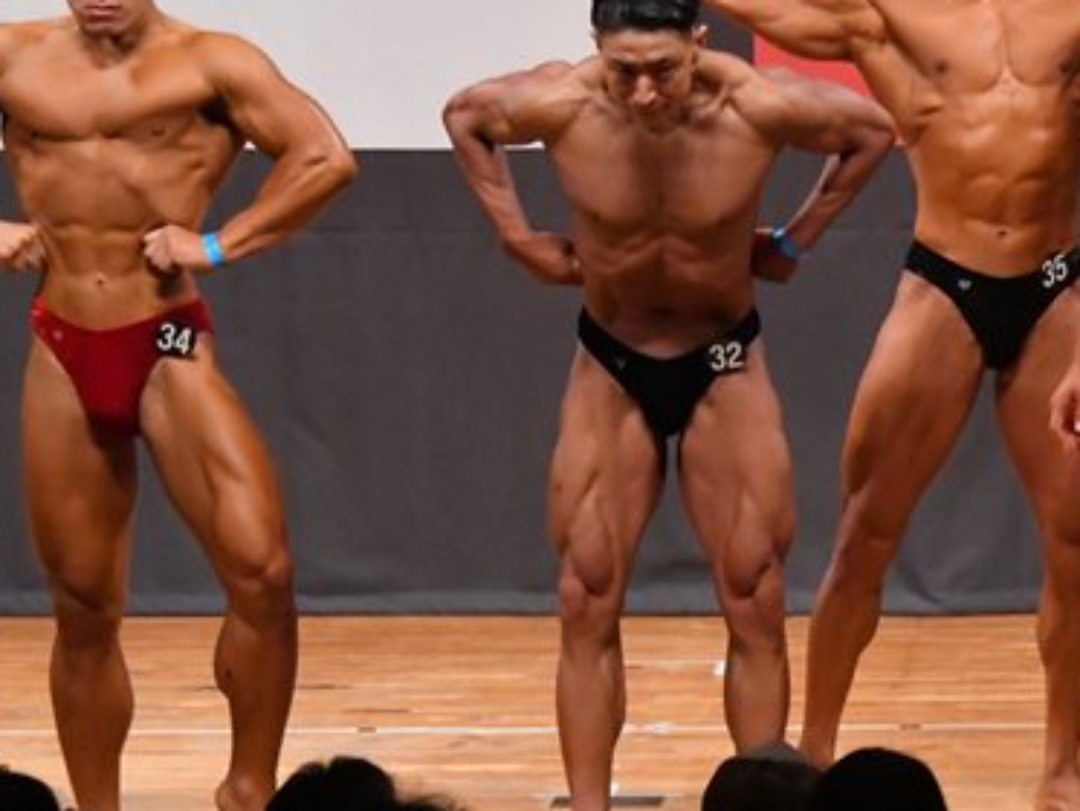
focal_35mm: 403
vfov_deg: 3.7
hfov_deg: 4.9
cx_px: 803
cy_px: 287
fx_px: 12577
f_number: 5.6
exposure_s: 1/400
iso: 8000
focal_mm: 135
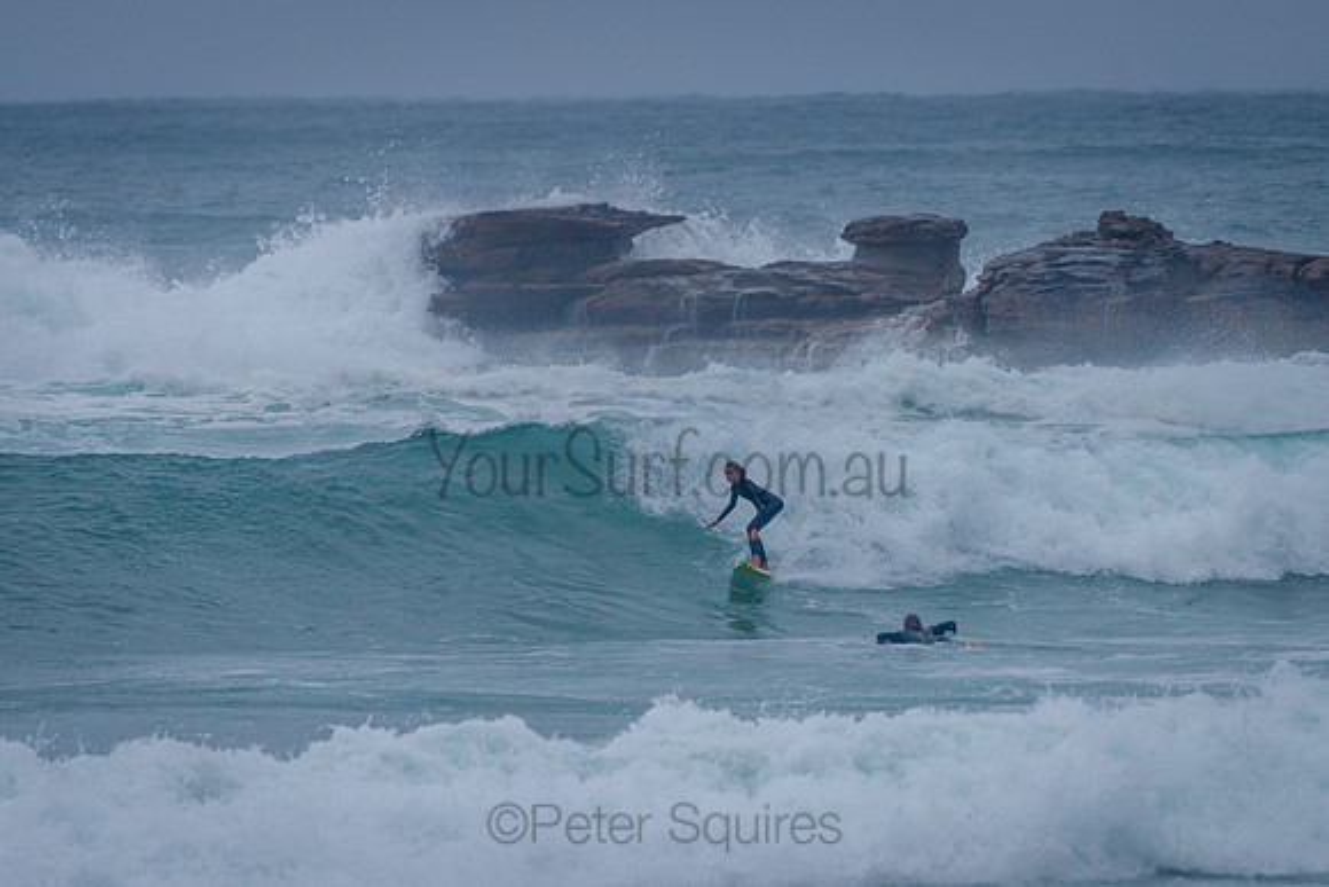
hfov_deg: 3.4
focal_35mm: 613
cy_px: 444
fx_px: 22616
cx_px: 664
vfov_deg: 2.2
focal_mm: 500
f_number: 5.6
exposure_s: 1/2000
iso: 400
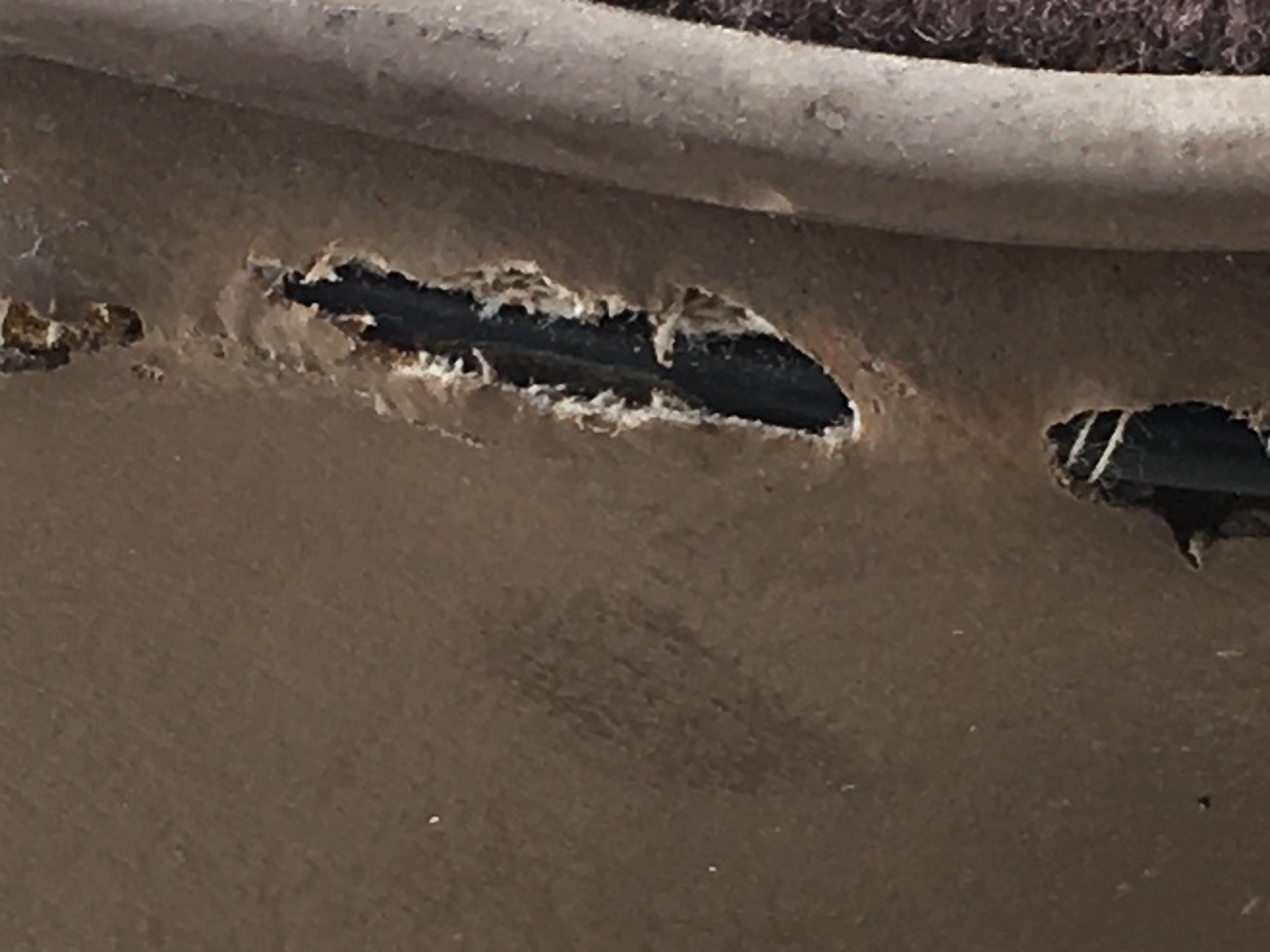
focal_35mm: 178
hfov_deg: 11.1
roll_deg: -5.0
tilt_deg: -42.0
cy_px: 747
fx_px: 6532
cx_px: 731
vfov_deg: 8.3
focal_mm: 4.15
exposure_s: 1/146
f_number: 2.2
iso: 25
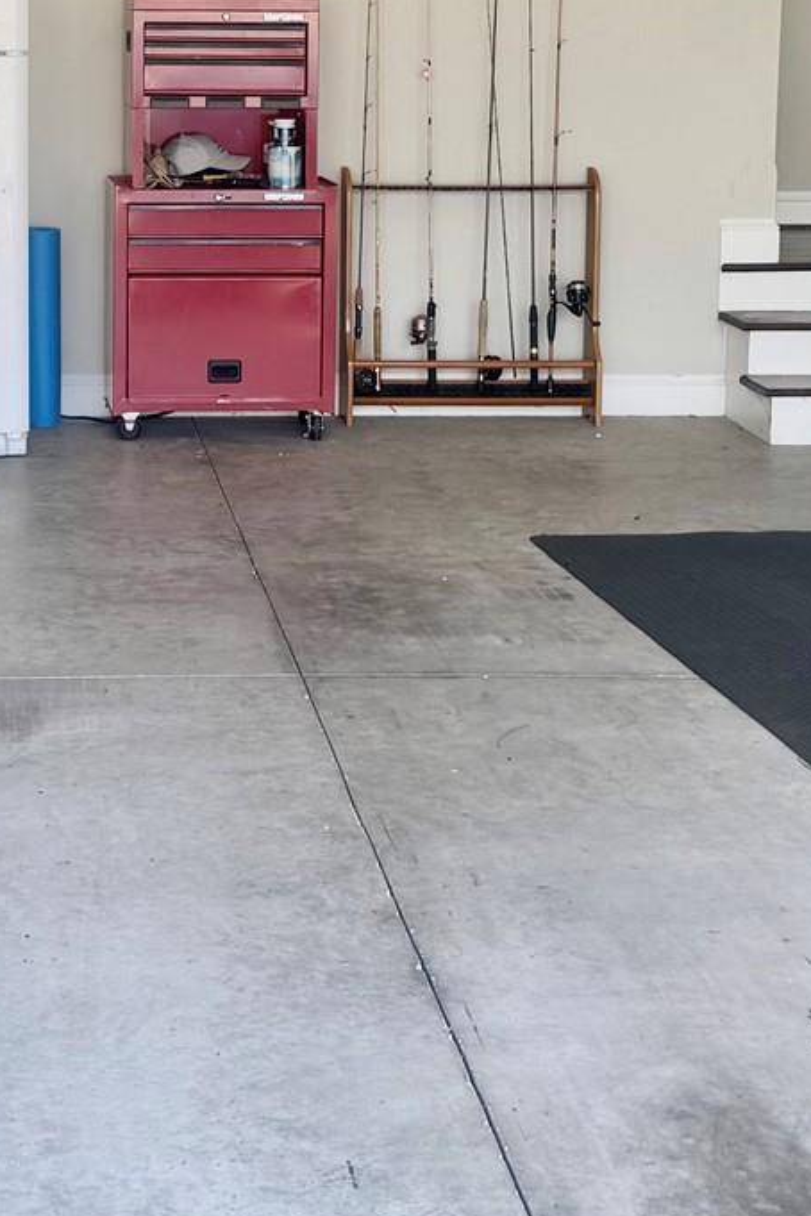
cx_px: 148
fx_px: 2534
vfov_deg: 26.6
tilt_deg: -7.1
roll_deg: +0.7
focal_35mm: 75
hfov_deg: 18.0
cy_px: 269
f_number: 1.78
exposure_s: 1/173
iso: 64
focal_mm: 6.76
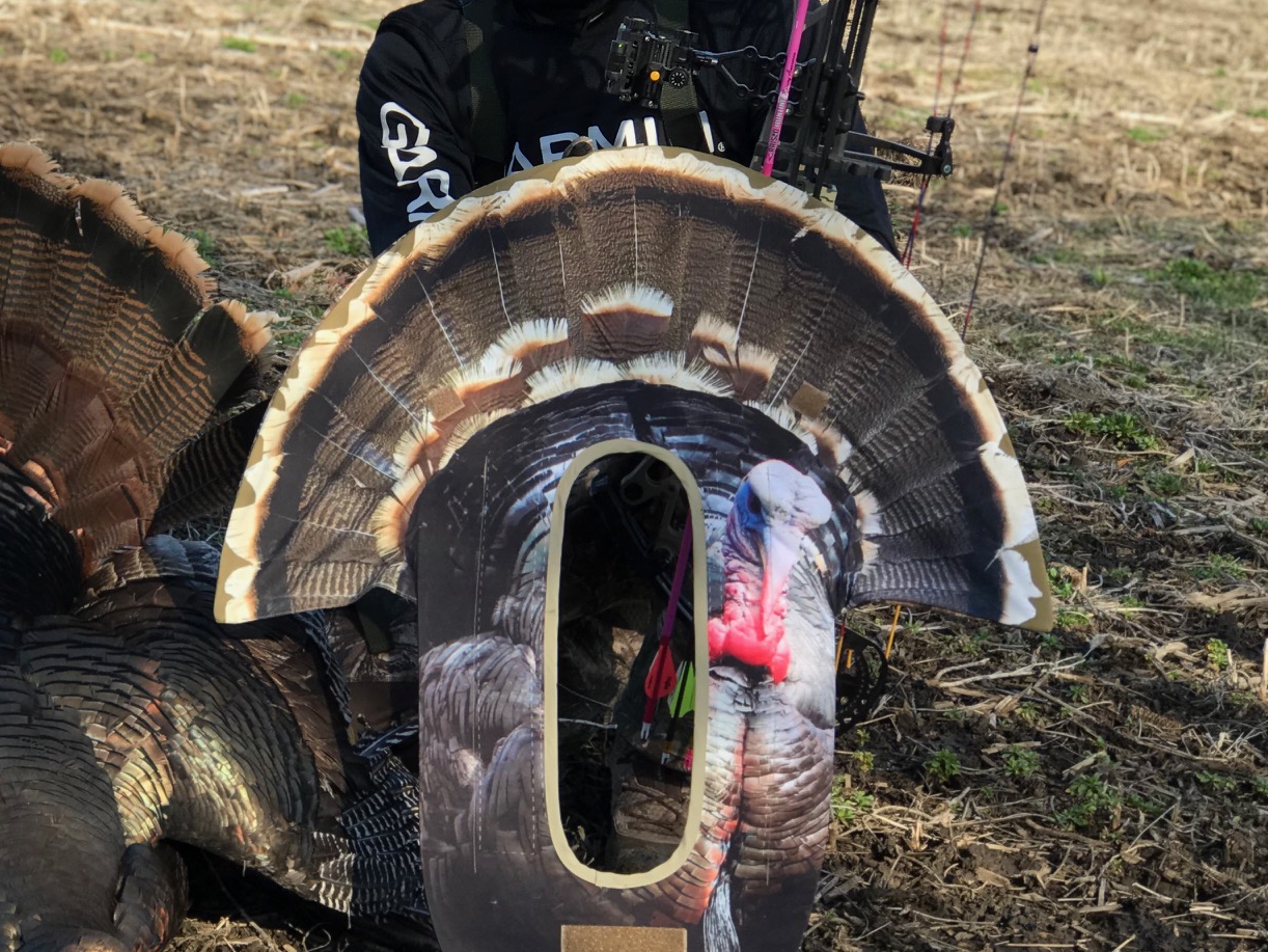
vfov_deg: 15.7
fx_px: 3444
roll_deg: -3.5
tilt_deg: -10.2
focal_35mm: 94
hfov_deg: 20.7
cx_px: 312
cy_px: 443
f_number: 2.8
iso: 20
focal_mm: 6.6
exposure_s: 1/399
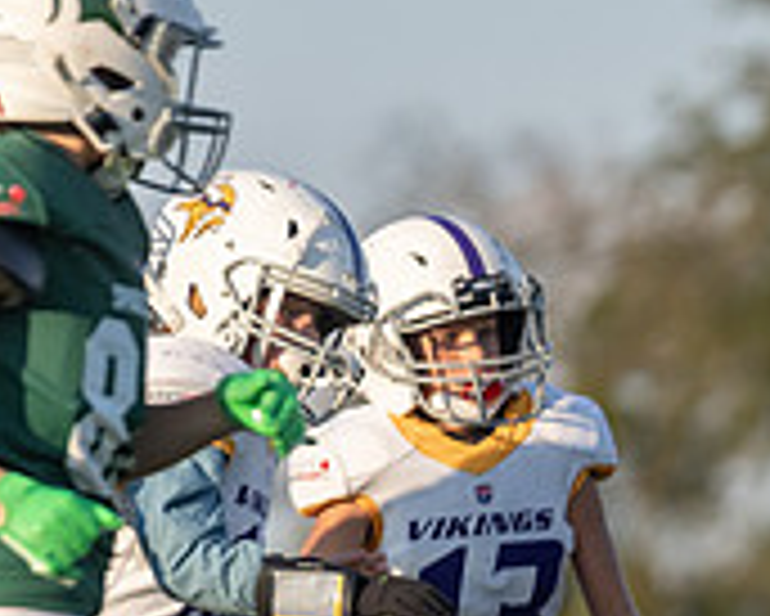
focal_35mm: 675
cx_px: 1189
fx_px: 15391
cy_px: 807
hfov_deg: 2.9
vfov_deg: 2.3
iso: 160
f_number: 2.8
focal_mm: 200
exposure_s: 1/1600
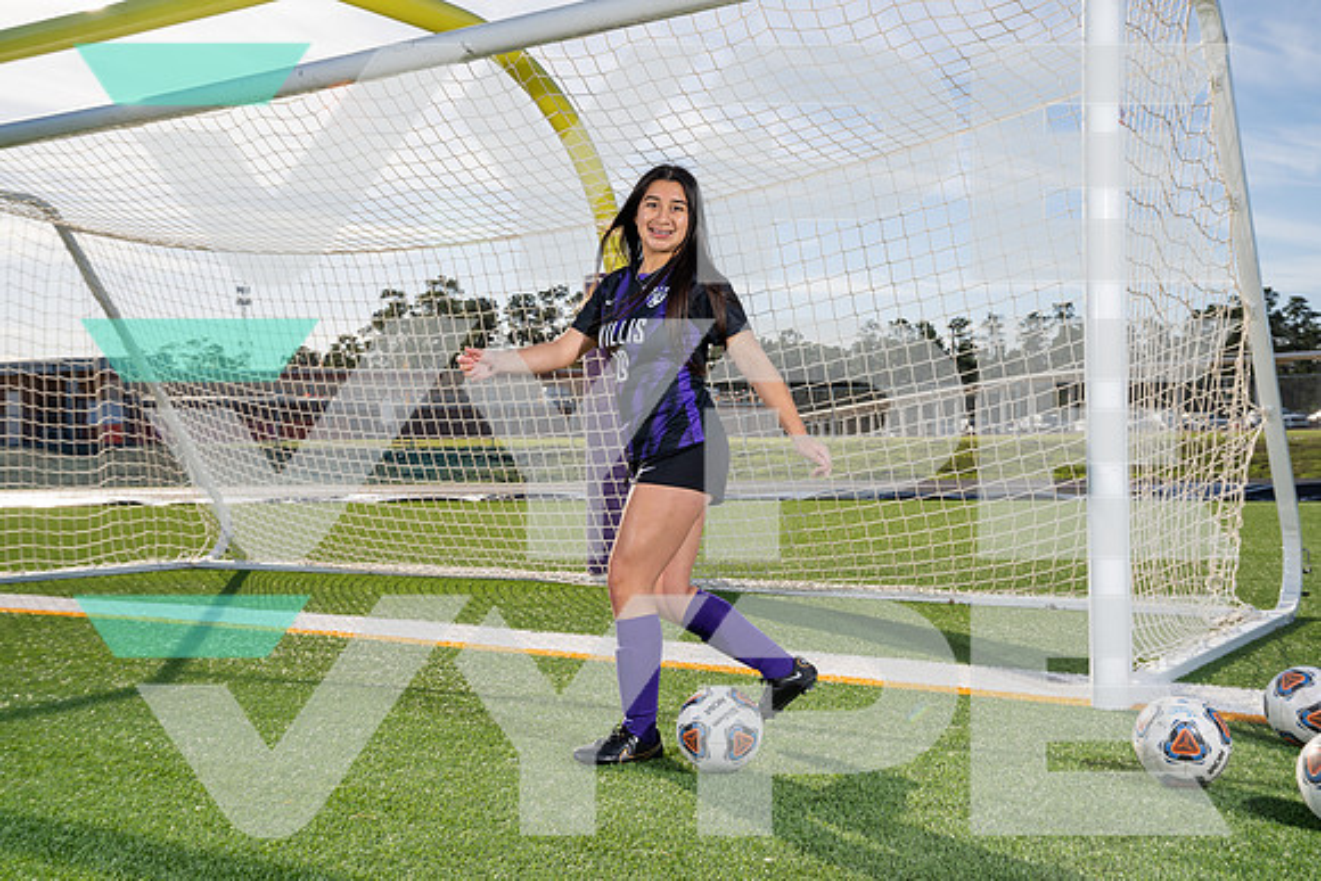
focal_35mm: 41
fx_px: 1505
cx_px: 660
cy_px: 440
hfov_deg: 47.4
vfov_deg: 32.6
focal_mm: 41
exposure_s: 1/250
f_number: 8
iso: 100
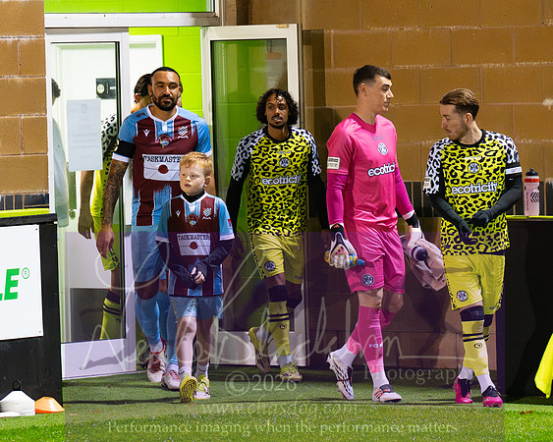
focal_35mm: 336
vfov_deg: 4.6
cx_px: 278
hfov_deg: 5.8
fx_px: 5490
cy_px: 188
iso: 9000
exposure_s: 1/400
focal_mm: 165
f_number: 5
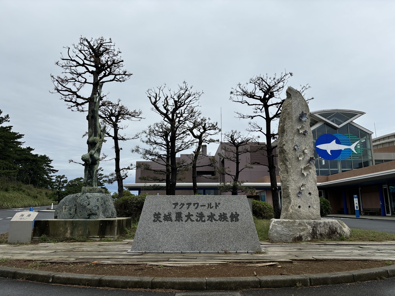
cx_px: 198
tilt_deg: +11.8
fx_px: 297
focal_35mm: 26
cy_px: 148
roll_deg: +0.0
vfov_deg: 53.0
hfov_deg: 67.3
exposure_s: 1/3413
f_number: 1.6
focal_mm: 5.96
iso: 50
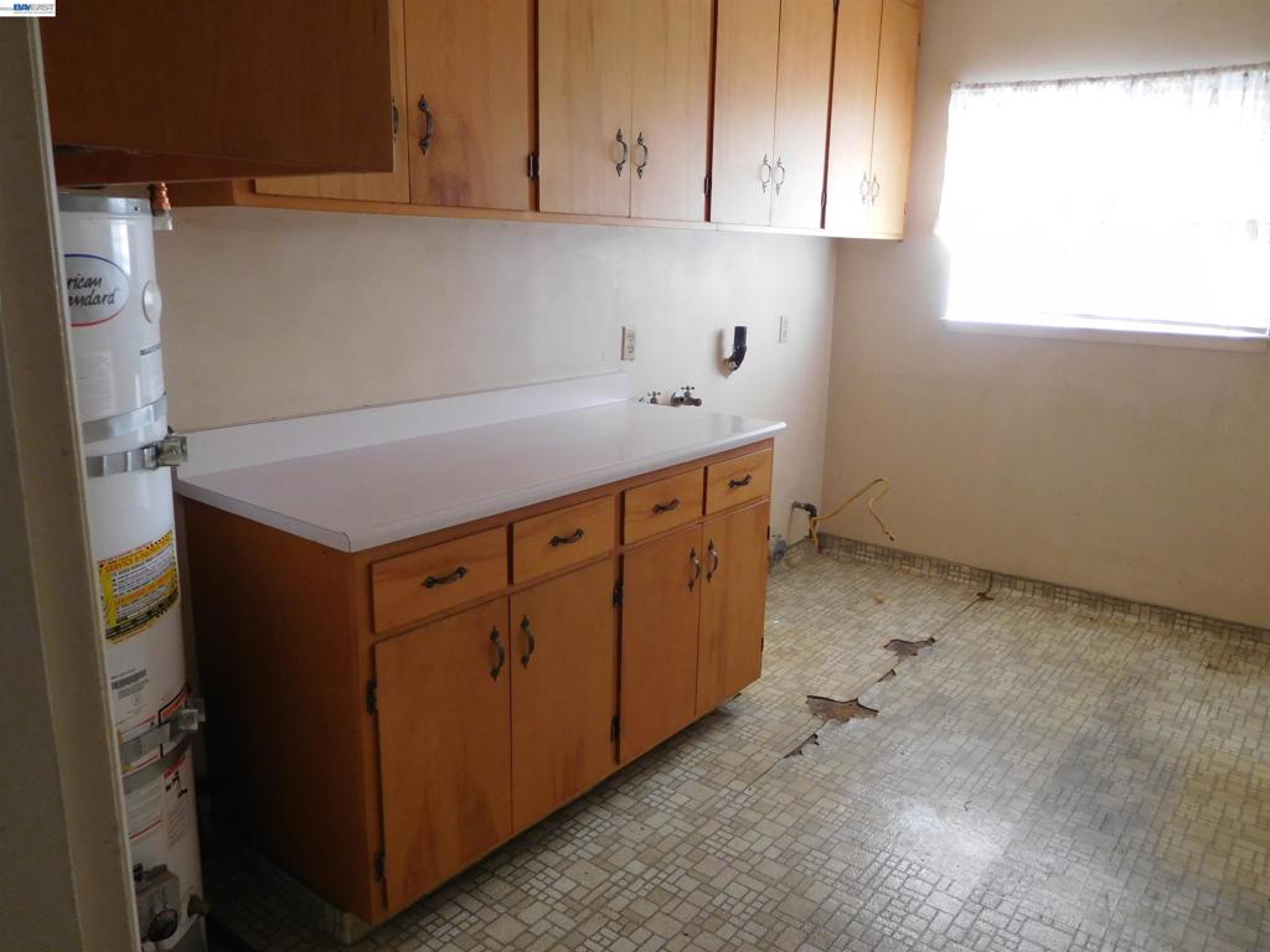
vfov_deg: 54.9
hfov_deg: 69.4
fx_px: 917
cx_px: 635
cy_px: 476
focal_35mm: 25
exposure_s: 1/30
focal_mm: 4.5
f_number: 3.4
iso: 280
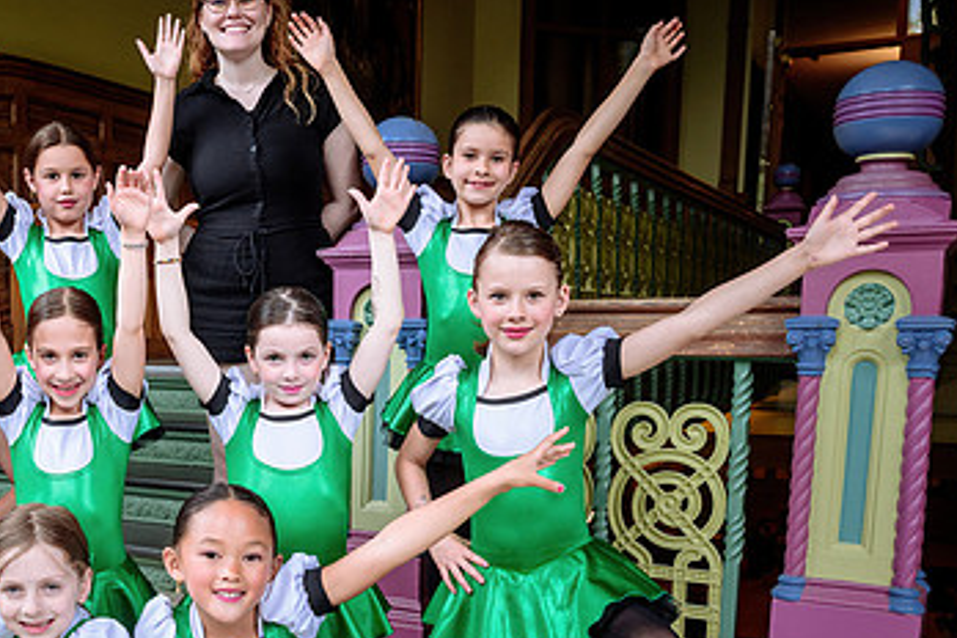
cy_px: 487
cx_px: 278
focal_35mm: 42
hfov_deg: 45.3
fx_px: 1116
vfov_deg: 31.3
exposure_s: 1/160
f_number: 4
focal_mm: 24
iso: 500
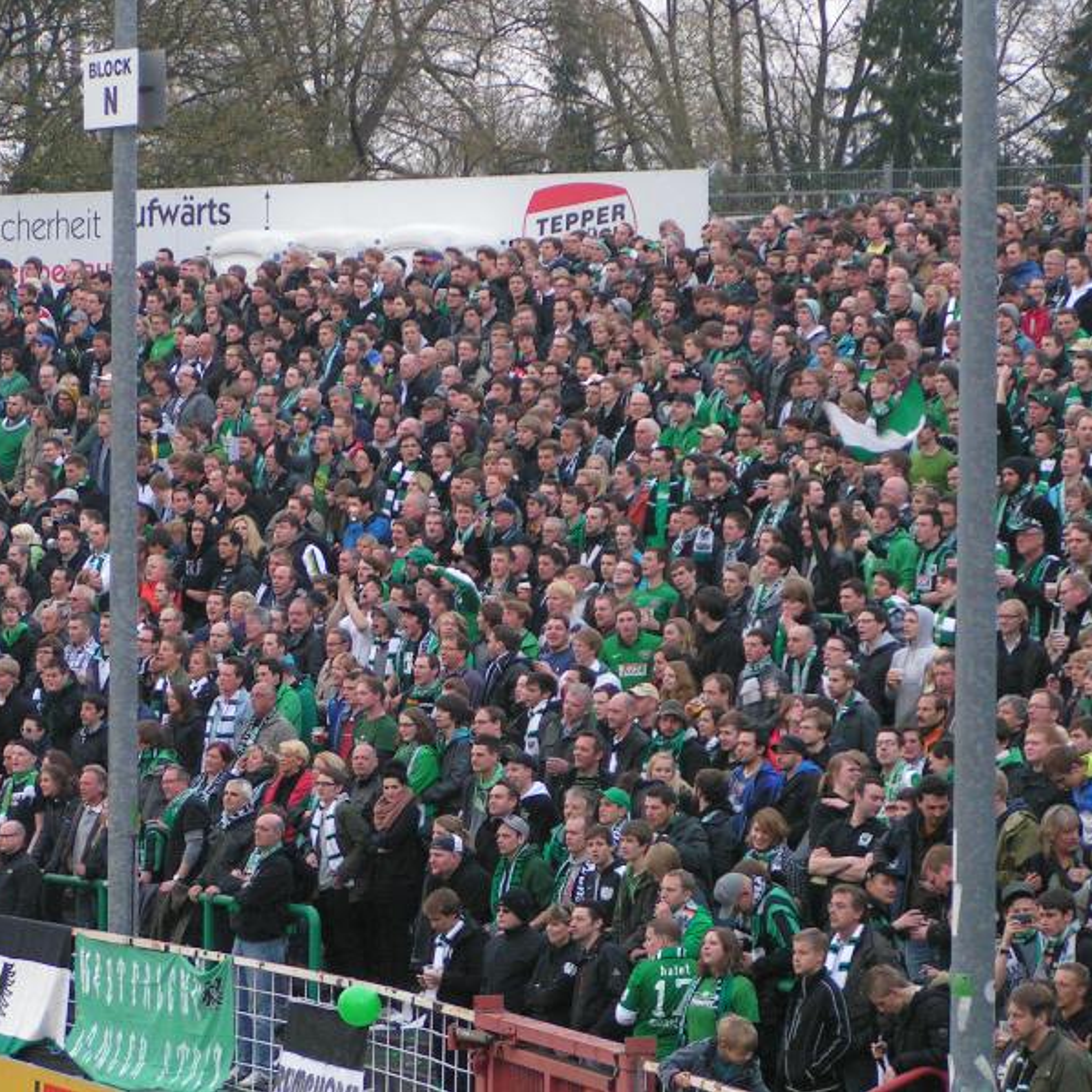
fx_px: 5532
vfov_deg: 11.3
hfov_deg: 11.3
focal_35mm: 155
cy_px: 546
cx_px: 451
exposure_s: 1/125
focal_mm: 20
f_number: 3.5
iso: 200
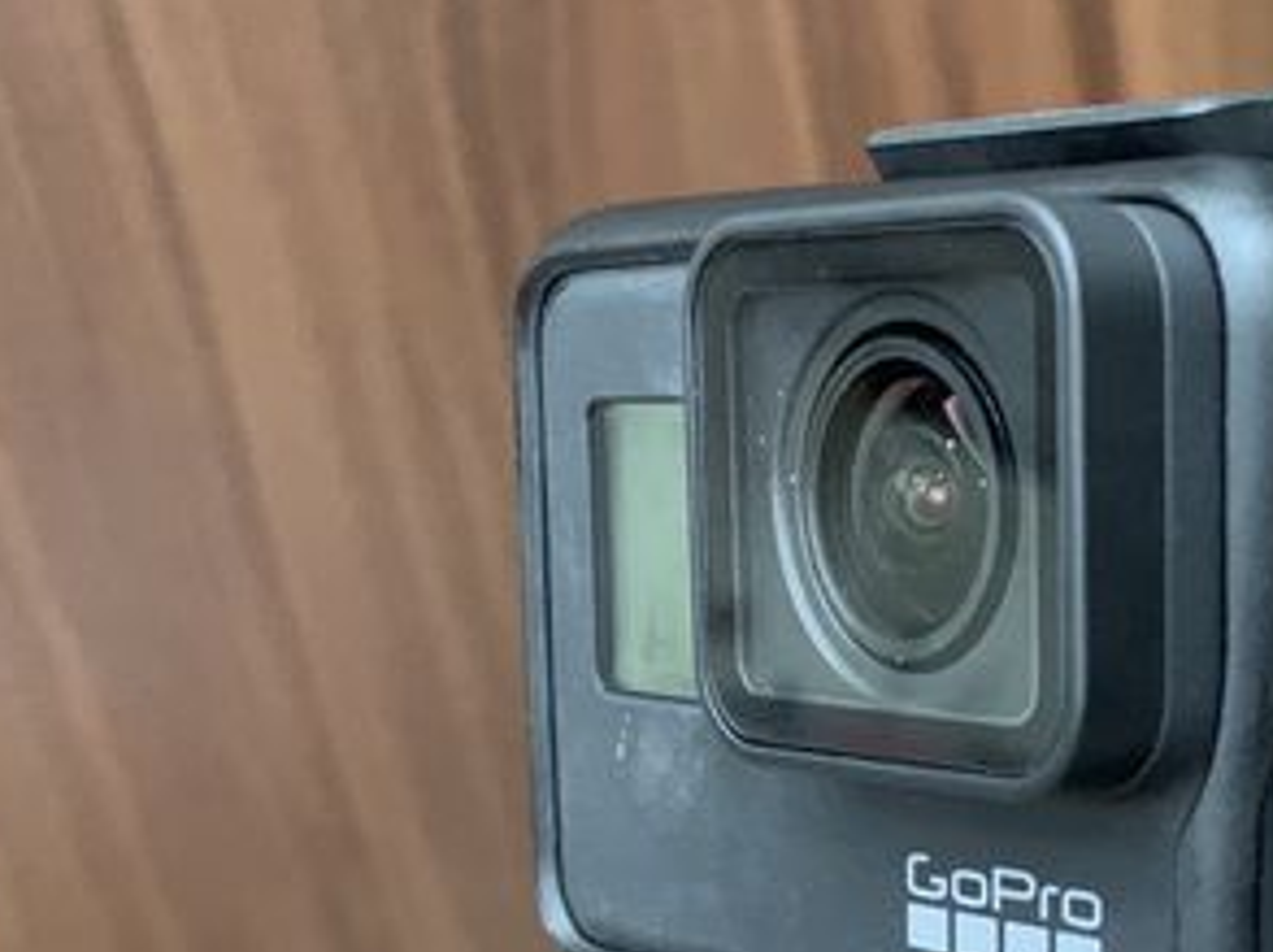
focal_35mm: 71
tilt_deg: -32.4
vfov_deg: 20.1
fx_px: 2608
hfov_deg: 25.8
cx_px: 1334
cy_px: 932
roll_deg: +3.4
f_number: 1.8
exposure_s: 1/30
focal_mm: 4.25
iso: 400
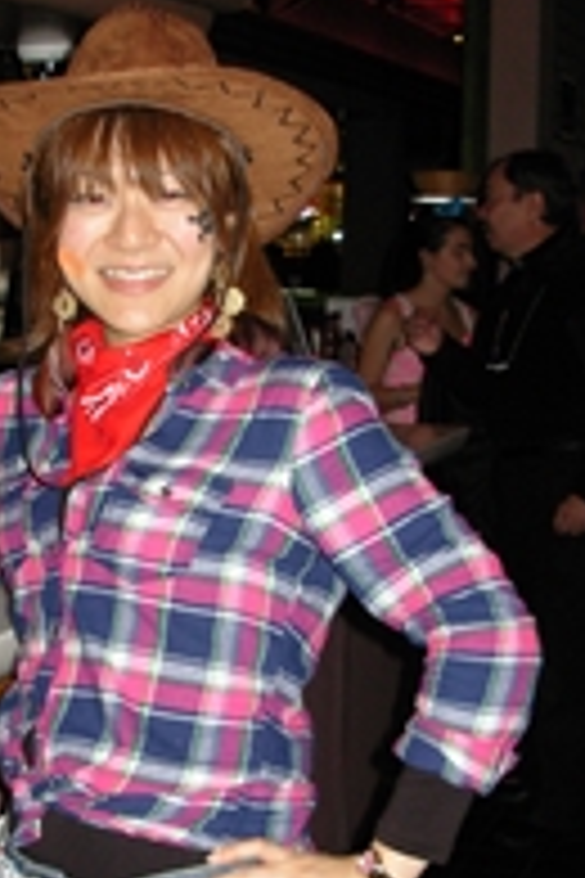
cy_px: 558
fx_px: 1779
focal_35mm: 73
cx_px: 171
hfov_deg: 18.6
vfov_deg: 27.6
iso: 55
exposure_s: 1/34.9
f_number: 2.9
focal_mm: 6.3
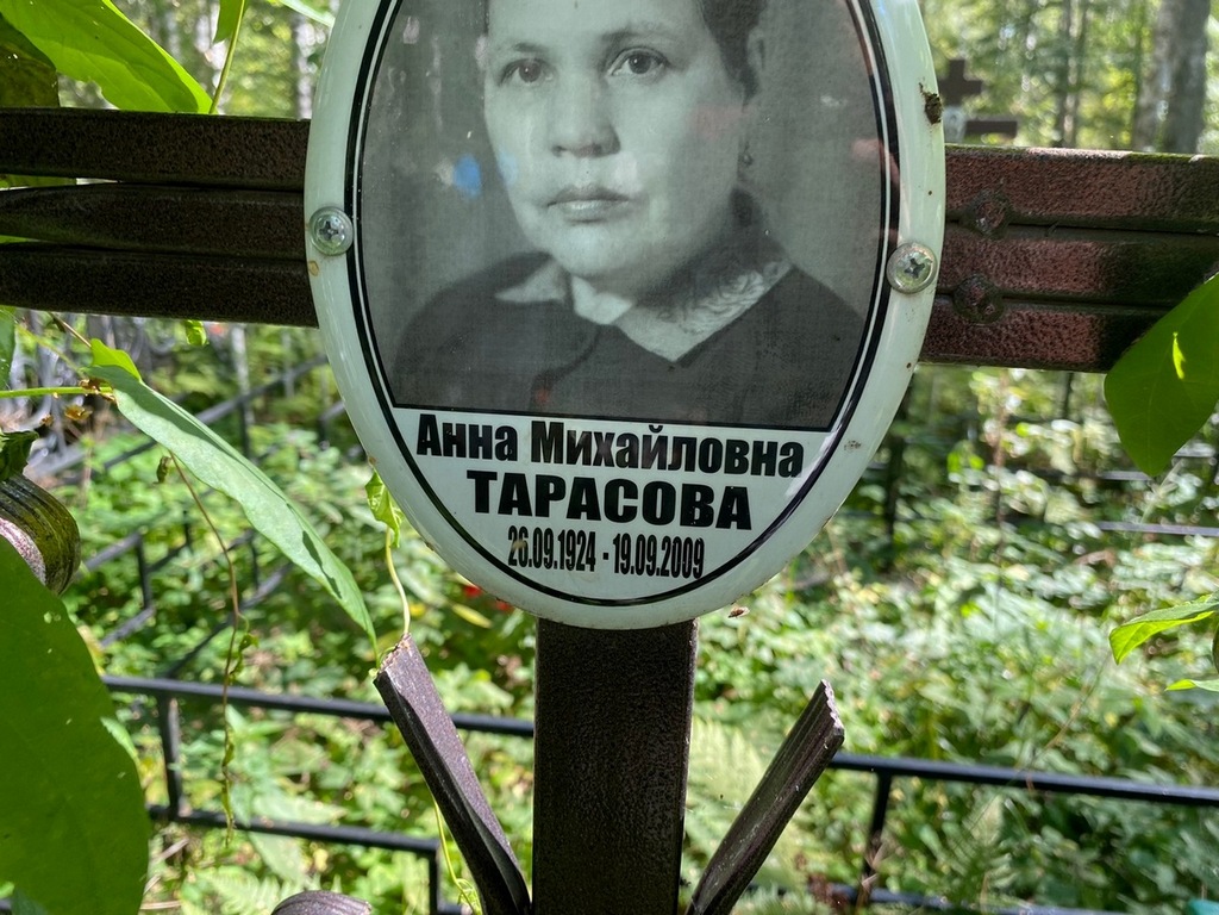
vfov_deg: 53.1
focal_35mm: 26
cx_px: 610
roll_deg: +2.7
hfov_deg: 67.3
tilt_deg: -19.3
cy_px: 458
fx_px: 916
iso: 32
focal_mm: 4.25
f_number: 1.8
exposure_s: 1/136
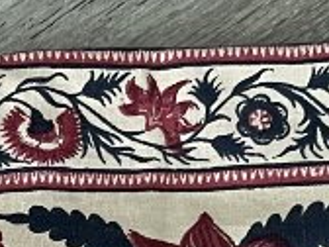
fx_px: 1701
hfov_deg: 9.2
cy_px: 743
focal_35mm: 179
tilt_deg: -82.5
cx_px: -591
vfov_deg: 7.3
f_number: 1.6
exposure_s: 1/76
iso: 125
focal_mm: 5.1
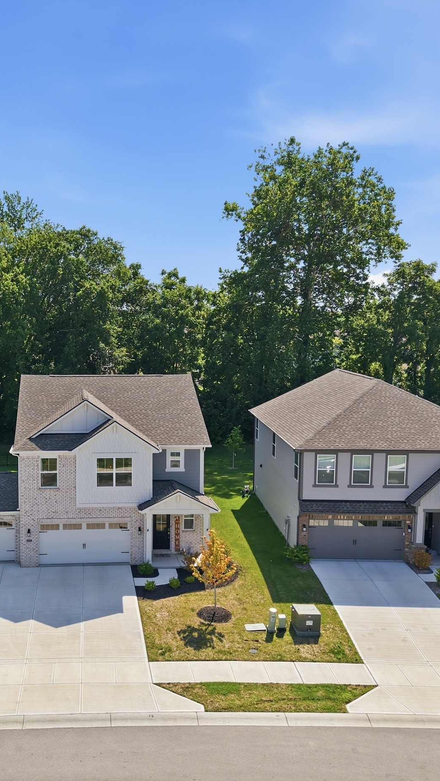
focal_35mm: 35
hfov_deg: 33.0
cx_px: 103
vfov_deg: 56.6
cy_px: 391
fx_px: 726
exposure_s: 1/8000
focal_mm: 8.7
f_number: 1.8
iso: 220
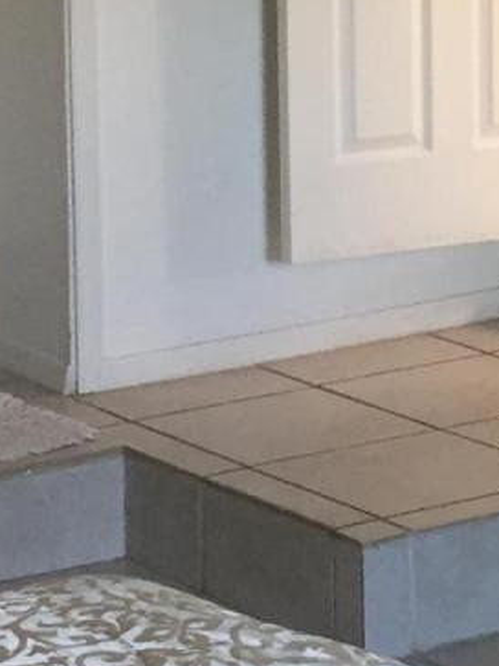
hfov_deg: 9.2
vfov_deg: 12.2
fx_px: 3077
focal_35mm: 160
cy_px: 26
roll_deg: +1.8
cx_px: 420
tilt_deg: -7.8
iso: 80
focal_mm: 4.15
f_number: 2.2
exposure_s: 1/30
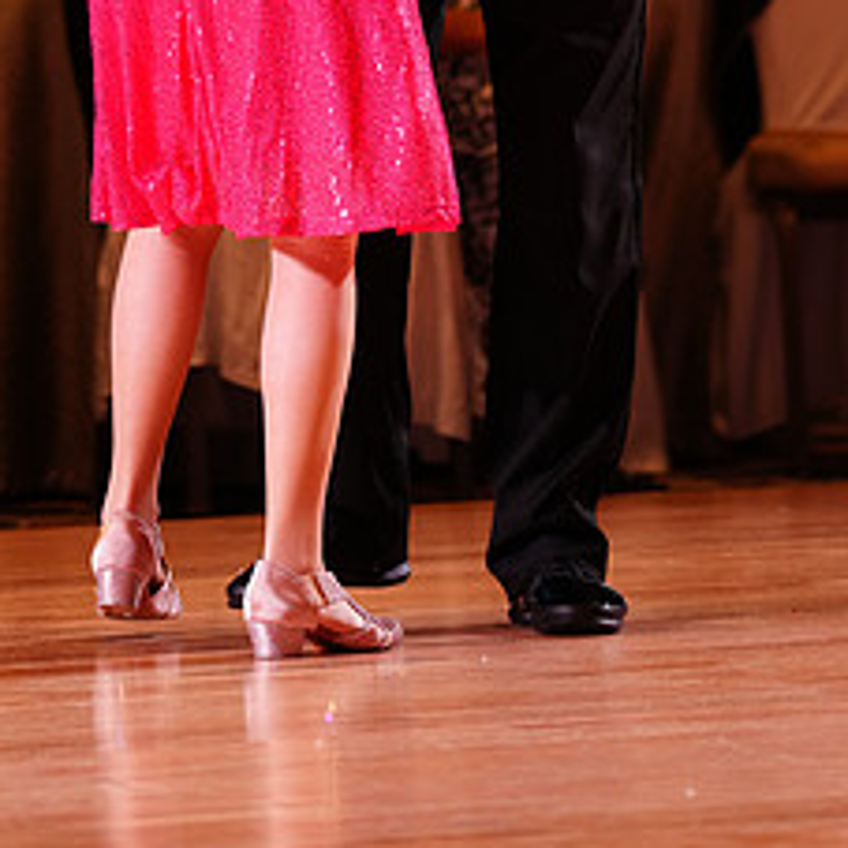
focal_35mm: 434
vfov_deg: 4.0
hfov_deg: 4.0
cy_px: -209
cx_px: 439
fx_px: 12029
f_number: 2.8
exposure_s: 1/250
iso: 1000
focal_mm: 200
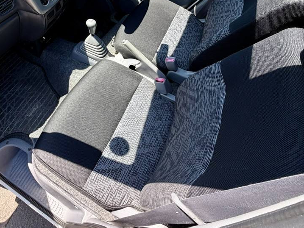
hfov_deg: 67.9
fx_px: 220
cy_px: 43
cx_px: 108
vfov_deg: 51.2
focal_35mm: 25
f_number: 2.2
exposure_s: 1/279
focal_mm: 2.22
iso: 50
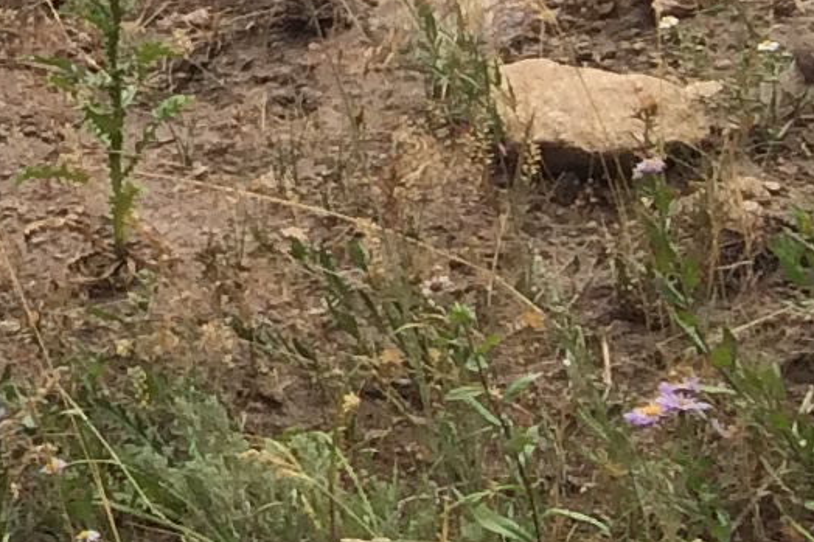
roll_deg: -2.0
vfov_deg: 7.0
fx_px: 4249
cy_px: -679
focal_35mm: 188
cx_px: -1681
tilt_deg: -9.6
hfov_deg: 8.8
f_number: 2.2
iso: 32
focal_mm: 4.15
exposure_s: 1/604
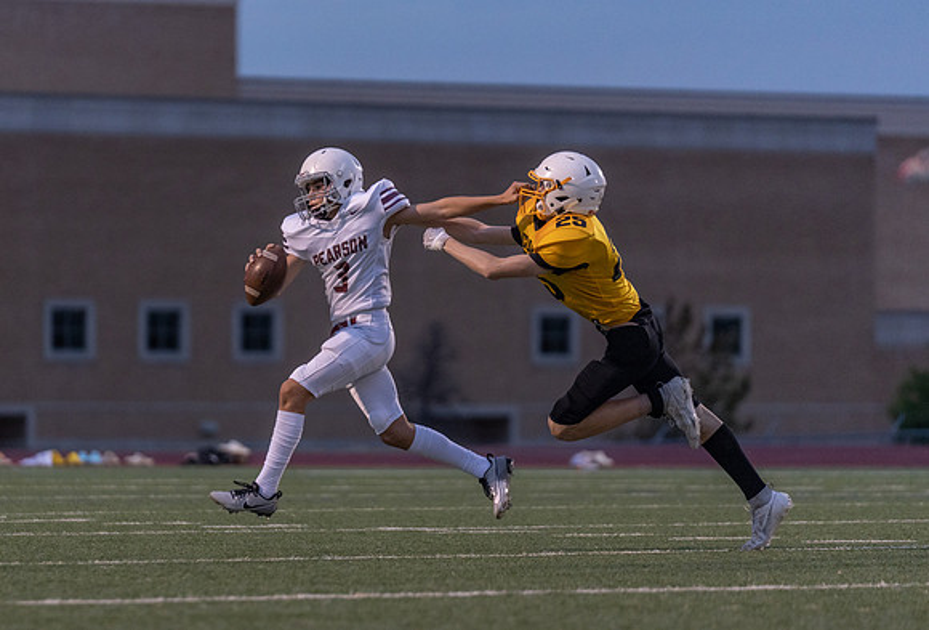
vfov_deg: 4.8
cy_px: 309
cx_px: 332
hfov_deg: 7.0
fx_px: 7559
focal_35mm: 291
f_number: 2.8
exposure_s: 1/1250
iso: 2000
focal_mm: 200
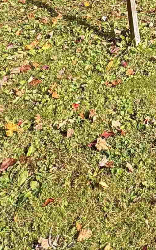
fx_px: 381
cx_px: 268
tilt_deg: -8.9
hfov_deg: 18.8
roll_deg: +1.9
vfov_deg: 29.7
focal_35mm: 56
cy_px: -68
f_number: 2.2
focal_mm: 2.22
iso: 40
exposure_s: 1/631
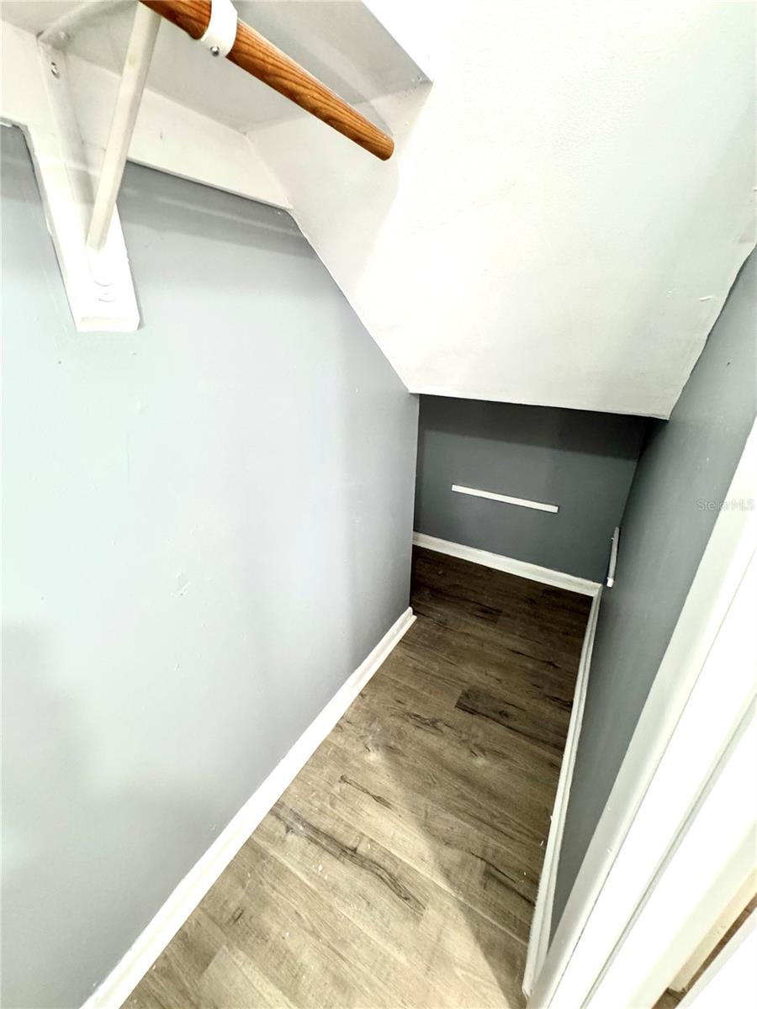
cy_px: 504
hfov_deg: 85.7
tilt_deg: -24.9
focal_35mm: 14
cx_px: 378
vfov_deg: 102.1
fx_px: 408
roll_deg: +0.0
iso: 250
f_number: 2.2
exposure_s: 1/60
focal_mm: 2.22
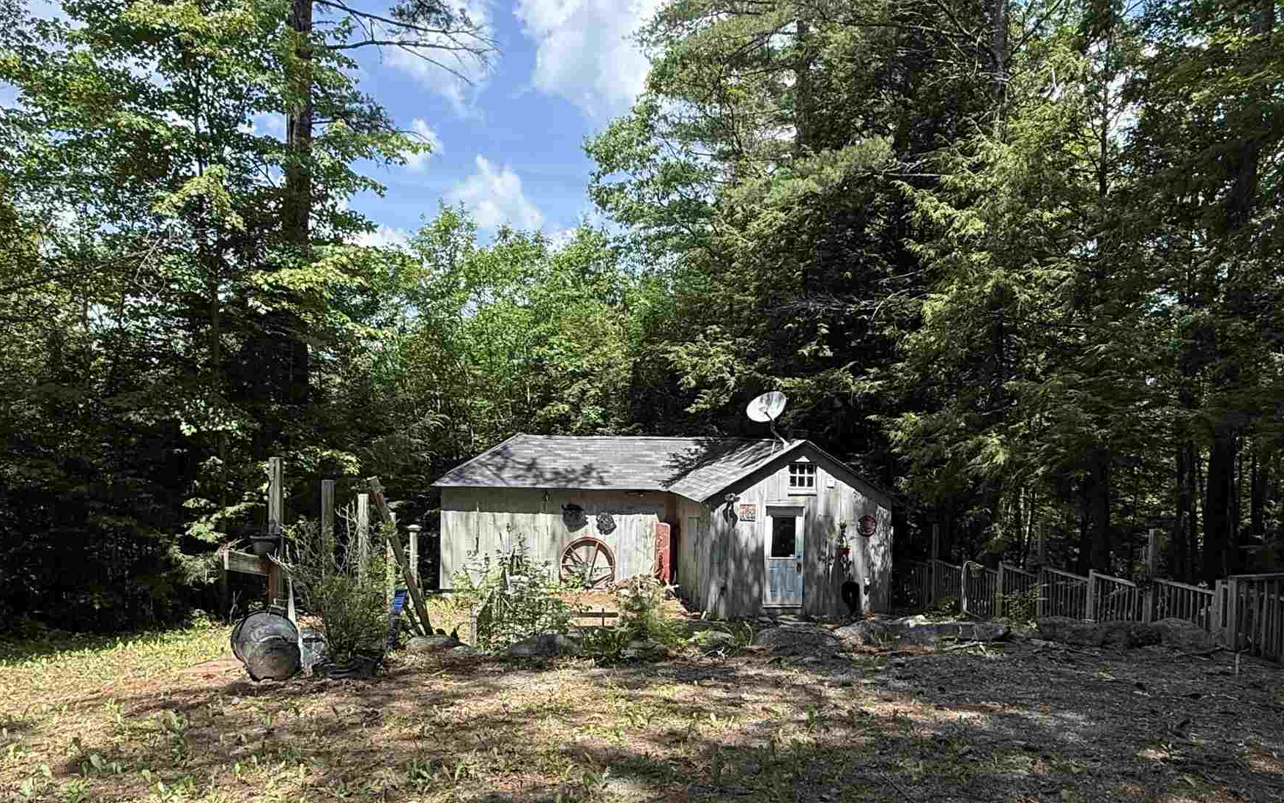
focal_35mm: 26
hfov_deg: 70.4
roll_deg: -2.1
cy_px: 480
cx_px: 641
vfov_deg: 47.3
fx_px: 910
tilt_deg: -3.8
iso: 64
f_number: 2.2
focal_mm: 2.22
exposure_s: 1/664
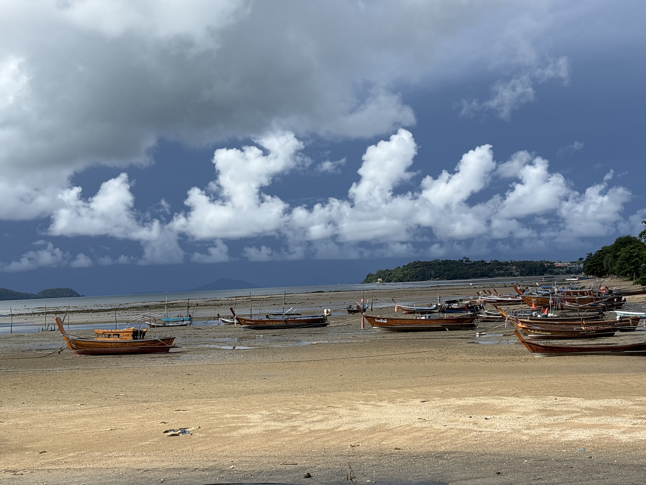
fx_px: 970
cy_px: 242
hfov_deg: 36.8
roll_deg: +2.9
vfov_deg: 28.0
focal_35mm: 52
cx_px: 323
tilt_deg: +1.1
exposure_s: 1/4425
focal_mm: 5.96
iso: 40
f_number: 1.6
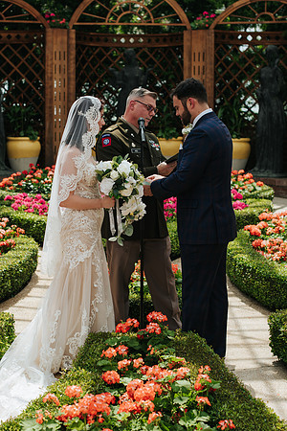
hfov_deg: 18.0
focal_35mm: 76
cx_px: 125
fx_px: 904
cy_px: 216
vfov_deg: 26.8
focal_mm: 50
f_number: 3.5
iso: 125
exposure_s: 1/1000
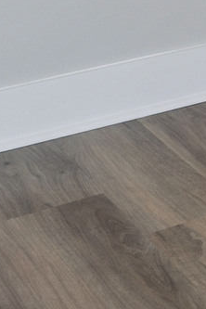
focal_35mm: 157
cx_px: 914
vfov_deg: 11.3
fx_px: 1347
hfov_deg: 6.4
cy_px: -388
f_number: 8
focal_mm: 17
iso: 250
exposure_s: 1/15
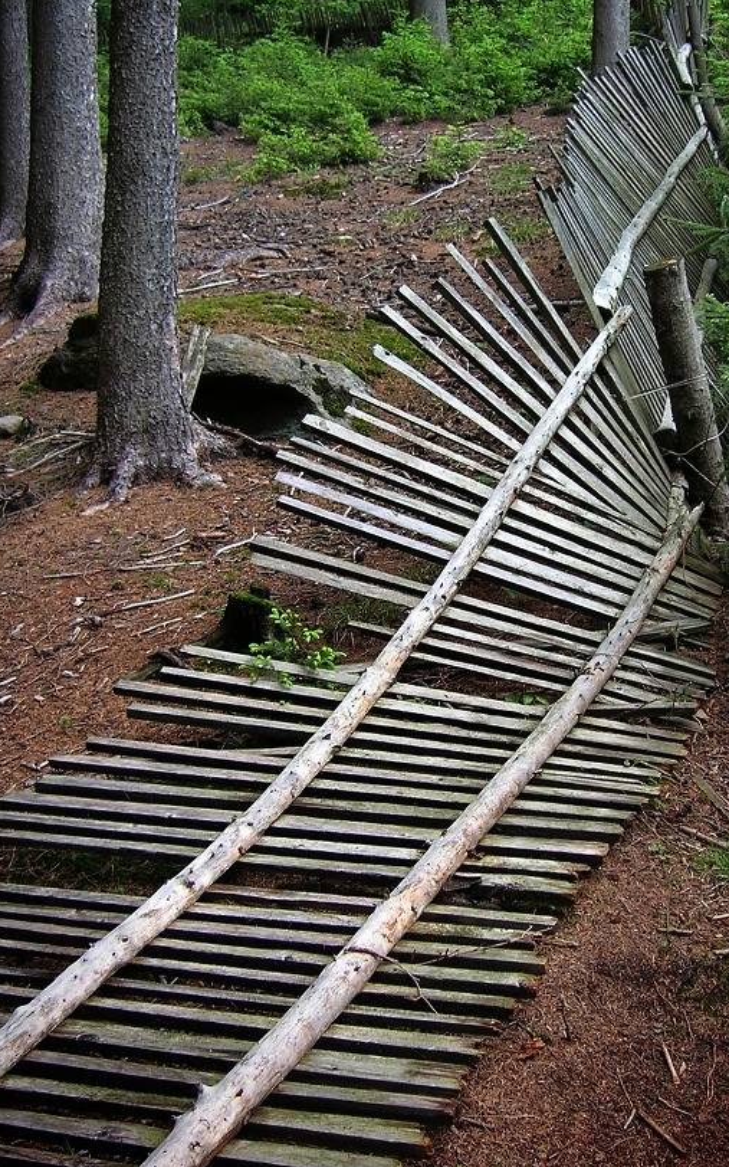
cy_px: 530
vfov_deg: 49.2
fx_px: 1271
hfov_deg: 32.0
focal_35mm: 40
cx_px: 389
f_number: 2.9
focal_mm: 5.7
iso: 50
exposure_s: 1/62.6
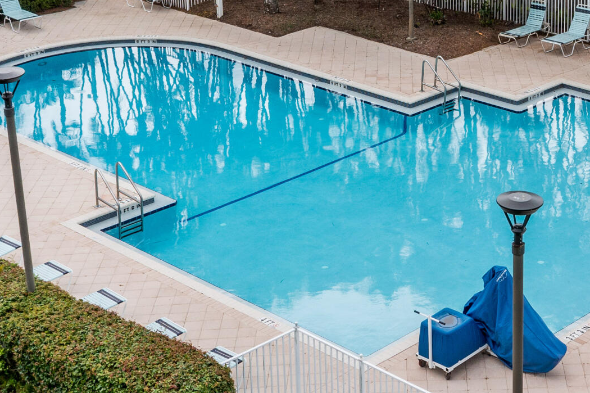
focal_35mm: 80
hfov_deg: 24.7
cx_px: 517
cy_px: 33
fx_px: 1310
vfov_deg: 16.8
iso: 100
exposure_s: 1/200
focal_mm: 10.26
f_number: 5
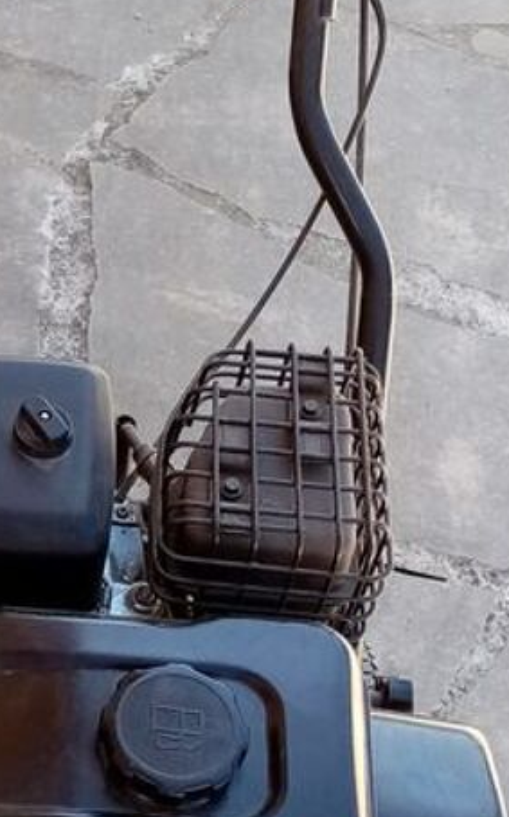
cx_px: 54
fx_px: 1801
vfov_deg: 25.5
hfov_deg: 15.9
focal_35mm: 81
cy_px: 487
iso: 101
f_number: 1.8
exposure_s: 1/163
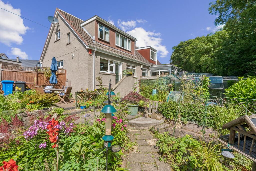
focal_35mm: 16
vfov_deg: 73.8
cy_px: 86
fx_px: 114
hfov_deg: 96.7
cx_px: 128
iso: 200
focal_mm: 16
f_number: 22
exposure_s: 1/60
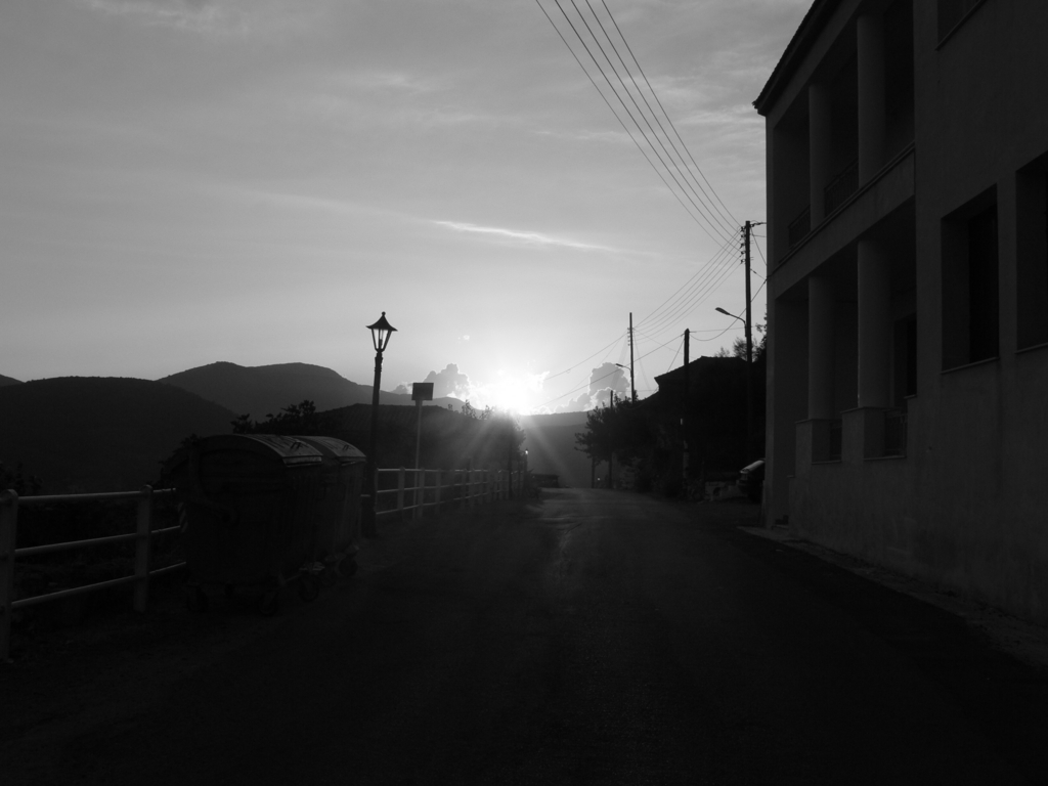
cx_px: 524
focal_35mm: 35
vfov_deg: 40.7
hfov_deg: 52.6
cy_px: 393
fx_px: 1060
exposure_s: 1/400
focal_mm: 7.4
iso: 80
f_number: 6.3
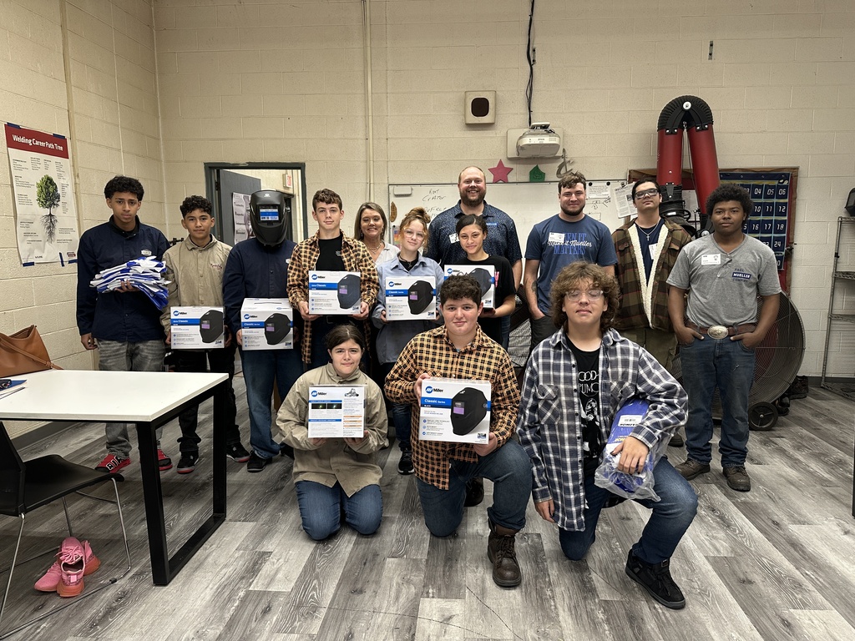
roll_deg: +0.1
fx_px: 593
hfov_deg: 71.6
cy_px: 320
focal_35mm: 24
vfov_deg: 56.8
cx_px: 428
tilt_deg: -7.7
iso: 160
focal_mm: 6.86
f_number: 1.78
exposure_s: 1/60
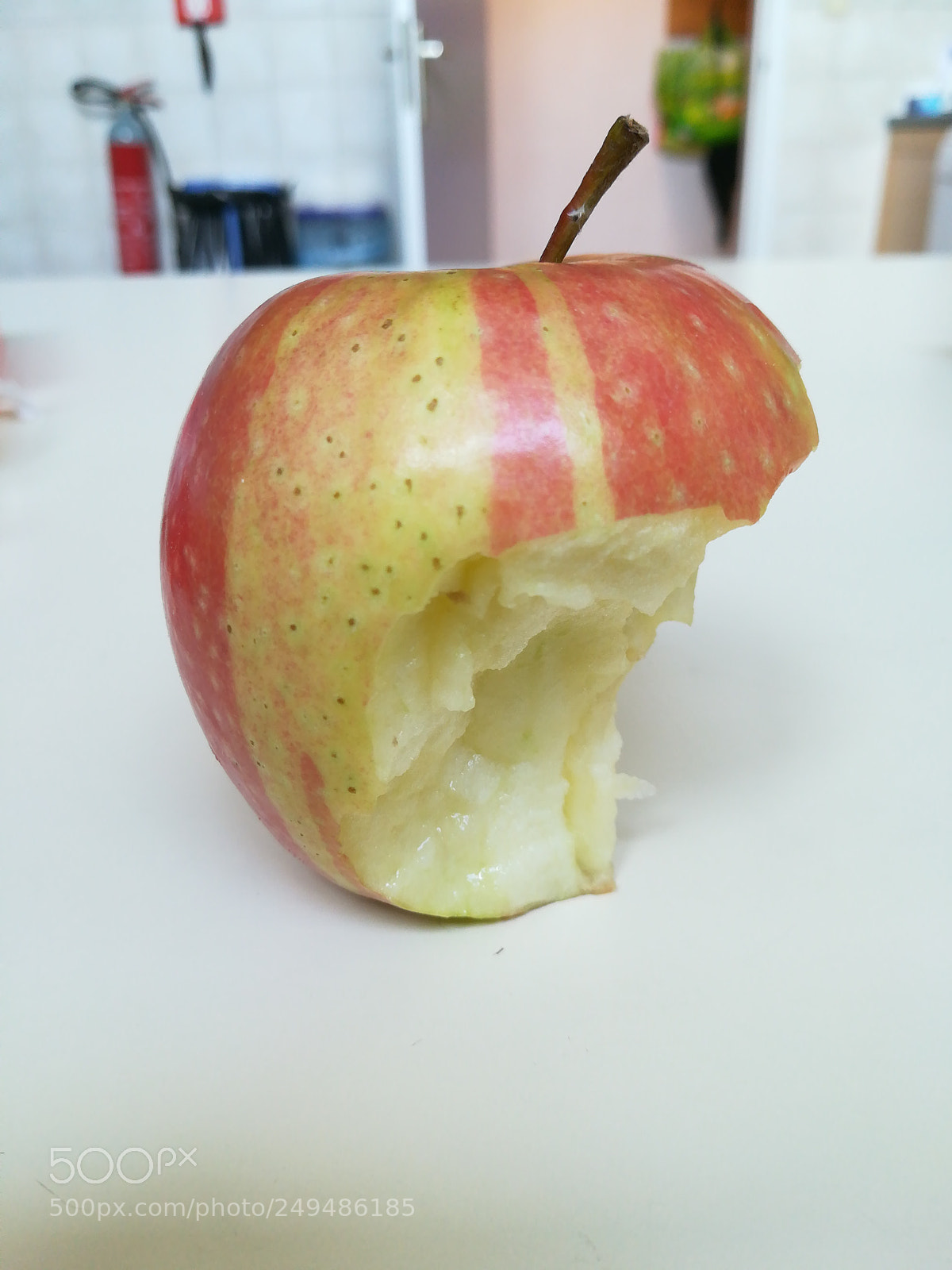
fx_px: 953
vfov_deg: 67.3
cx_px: 476
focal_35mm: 26
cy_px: 635
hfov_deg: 53.1
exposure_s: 1/33.3
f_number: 2.2
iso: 100
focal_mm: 3.83
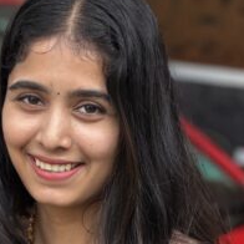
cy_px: 317
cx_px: 21
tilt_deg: -14.3
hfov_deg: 7.2
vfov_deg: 7.2
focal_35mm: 241
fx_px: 1922
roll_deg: -0.6
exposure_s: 1/109
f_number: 2.8
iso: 400
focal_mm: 16.89
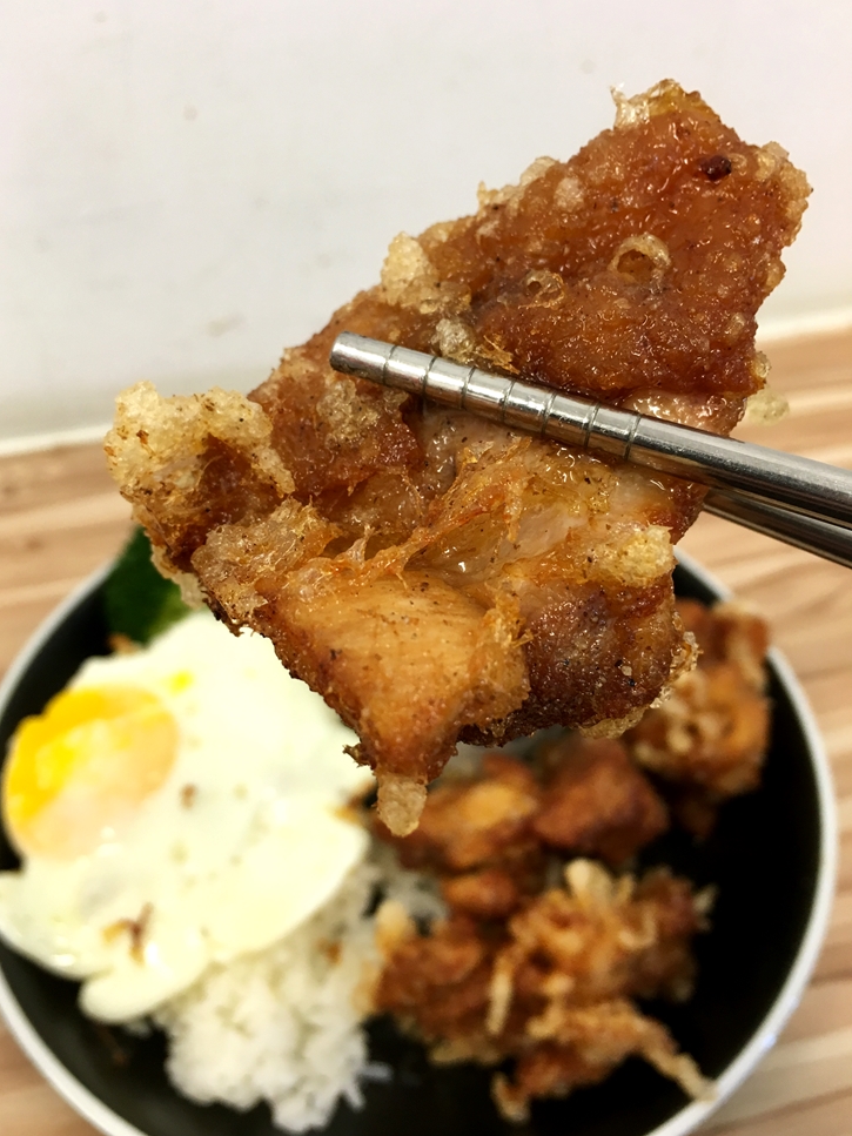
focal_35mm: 30
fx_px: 985
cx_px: 412
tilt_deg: -47.7
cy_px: 578
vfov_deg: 60.0
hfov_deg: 46.8
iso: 80
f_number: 2.2
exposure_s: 1/30
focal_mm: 4.15
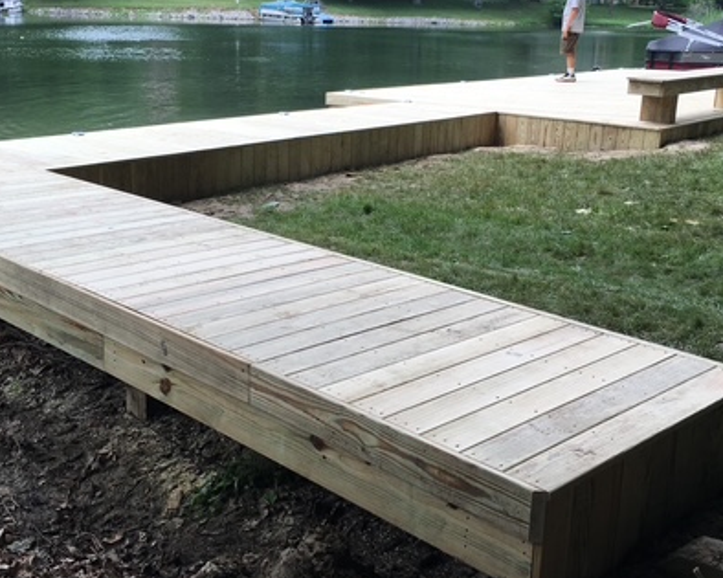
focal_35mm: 46
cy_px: 283
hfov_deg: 40.3
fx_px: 984
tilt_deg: -14.9
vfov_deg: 32.7
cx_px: 343
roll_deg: -1.1
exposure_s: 1/460
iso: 25
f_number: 2.2
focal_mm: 4.15
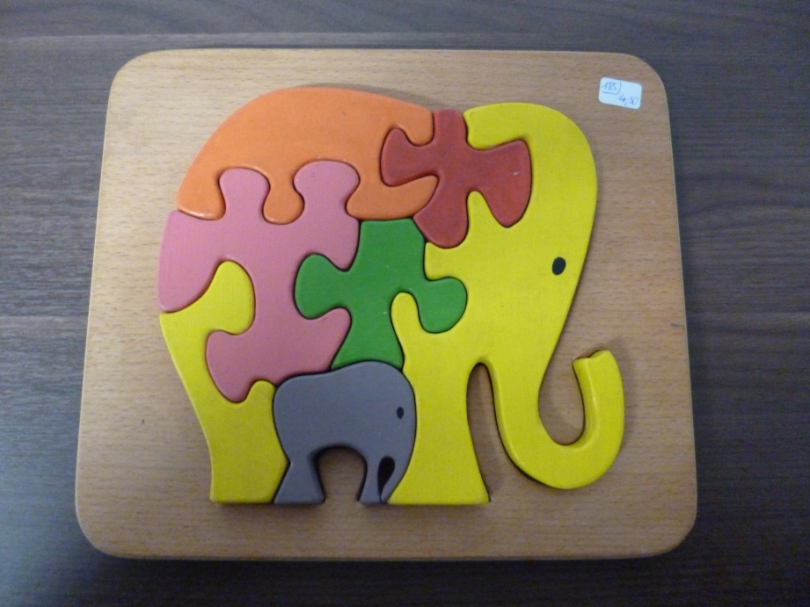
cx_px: 405
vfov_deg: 56.8
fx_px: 562
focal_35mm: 24
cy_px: 304
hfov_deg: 71.6
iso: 800
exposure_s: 1/15
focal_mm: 4.3
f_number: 2.5
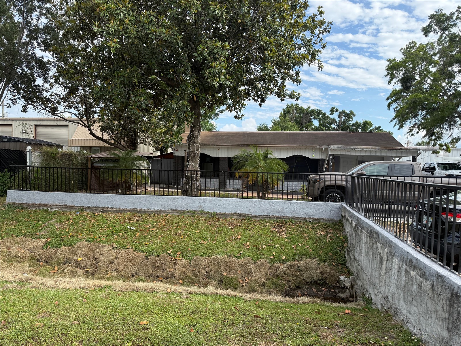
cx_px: 230
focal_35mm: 24
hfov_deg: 71.6
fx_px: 320
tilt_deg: -1.4
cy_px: 173
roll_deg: -1.3
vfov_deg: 56.8
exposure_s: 1/1949
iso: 100
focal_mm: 6.76
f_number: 1.78
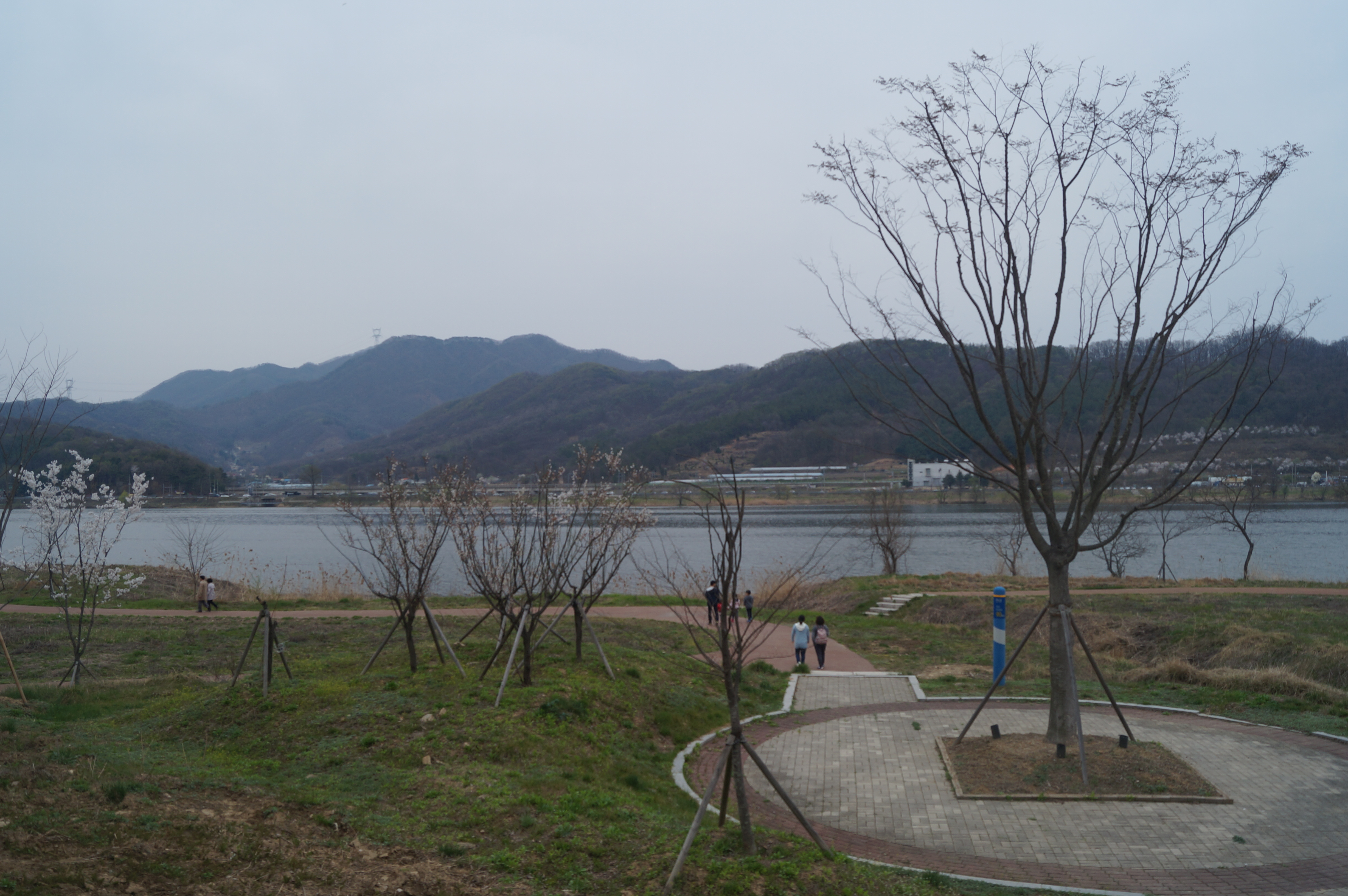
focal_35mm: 30
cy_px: 448
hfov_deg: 62.0
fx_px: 1122
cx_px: 674
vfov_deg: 43.5
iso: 100
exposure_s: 1/200
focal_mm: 20
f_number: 6.3
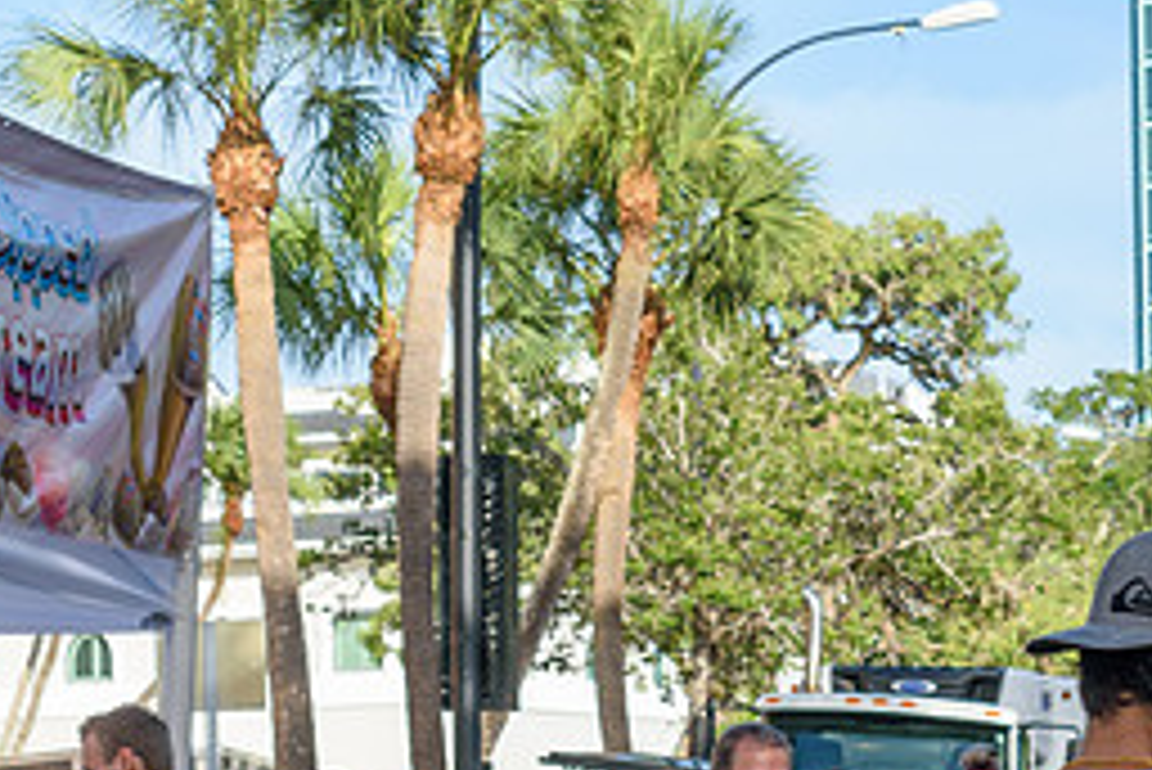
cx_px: 374
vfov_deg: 10.0
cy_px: 772
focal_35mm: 136
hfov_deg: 15.0
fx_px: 4354
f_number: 9
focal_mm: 40
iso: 200
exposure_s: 1/320
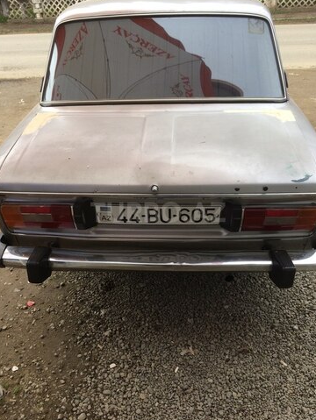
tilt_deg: -34.9
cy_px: 212
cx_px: 158
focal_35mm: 30
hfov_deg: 46.9
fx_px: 365
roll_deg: +2.2
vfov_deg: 59.9
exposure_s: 1/195
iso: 32
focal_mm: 4.15
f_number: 2.2
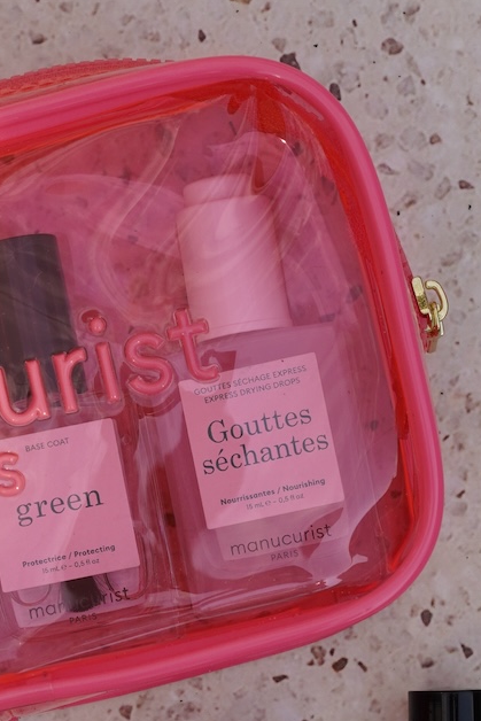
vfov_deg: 9.5
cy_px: 714
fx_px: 4306
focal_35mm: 215
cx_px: -18
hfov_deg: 6.4
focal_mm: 50
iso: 200
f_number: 6.3
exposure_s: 1/800
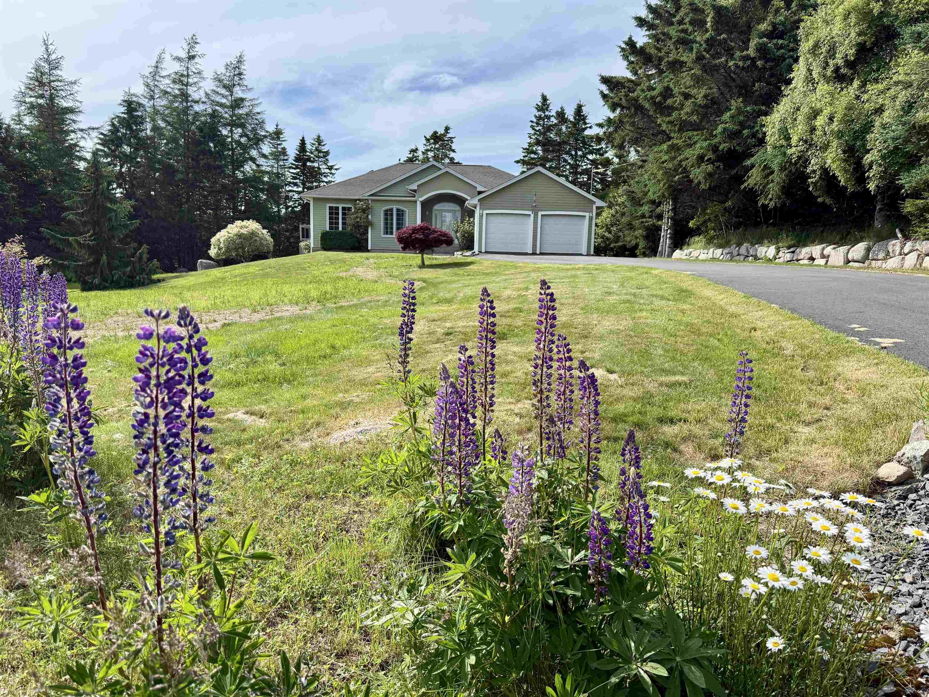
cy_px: 348
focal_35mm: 24
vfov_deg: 56.8
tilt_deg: -7.5
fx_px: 644
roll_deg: +0.3
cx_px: 464
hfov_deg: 71.6
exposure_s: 1/4673
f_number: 1.78
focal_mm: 6.76
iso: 125
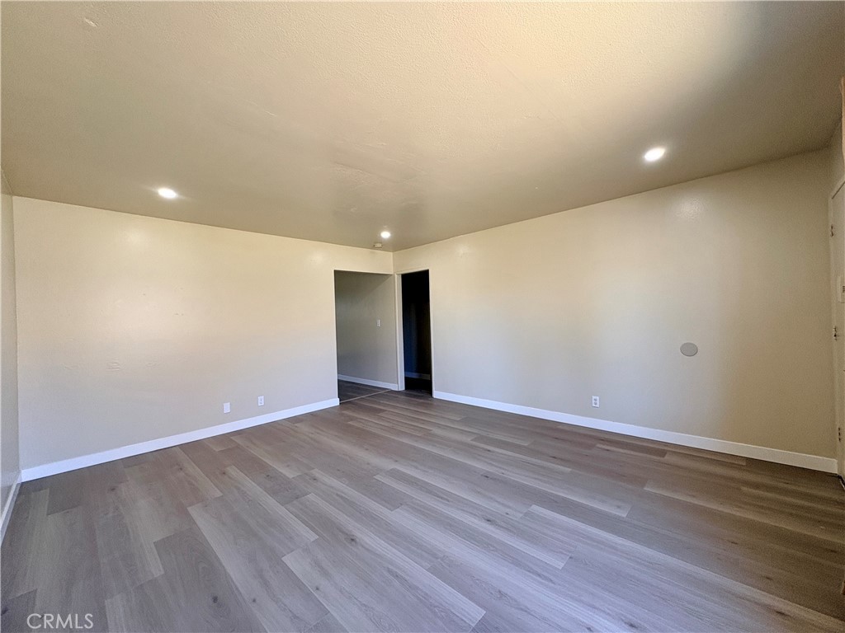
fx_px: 342
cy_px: 316
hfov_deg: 102.1
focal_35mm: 14
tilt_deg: +0.5
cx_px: 422
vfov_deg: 85.7
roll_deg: +2.0
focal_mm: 2.22
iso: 160
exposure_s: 1/99
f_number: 2.2
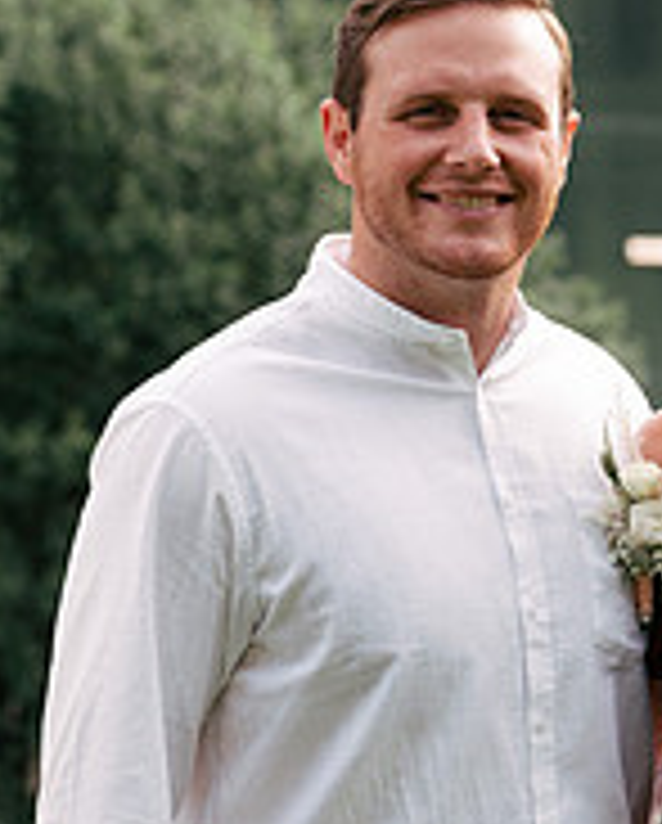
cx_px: 1049
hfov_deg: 4.5
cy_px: 351
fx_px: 8404
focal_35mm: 344
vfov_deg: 5.6
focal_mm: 116
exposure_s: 1/250
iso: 500
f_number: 9
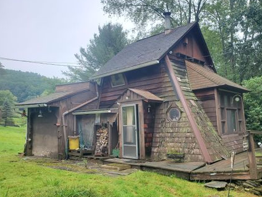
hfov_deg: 58.0
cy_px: 110
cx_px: 153
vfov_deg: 45.4
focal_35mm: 31
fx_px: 235
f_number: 2.4
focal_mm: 4.3
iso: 50
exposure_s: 1/287
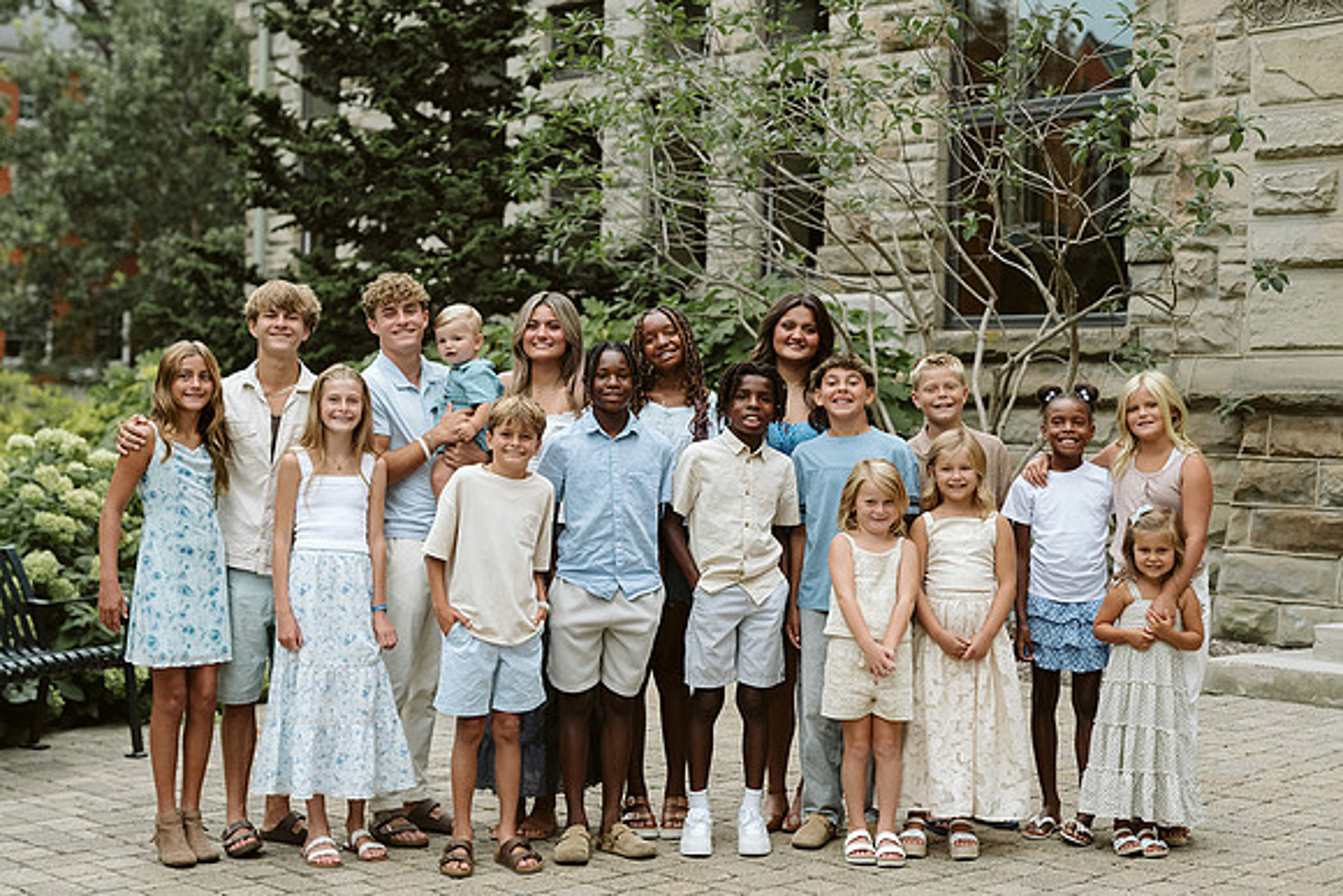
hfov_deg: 33.7
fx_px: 2217
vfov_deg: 22.8
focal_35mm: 59
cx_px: 660
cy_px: 403
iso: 1000
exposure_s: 1/400
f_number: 2.8
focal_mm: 50
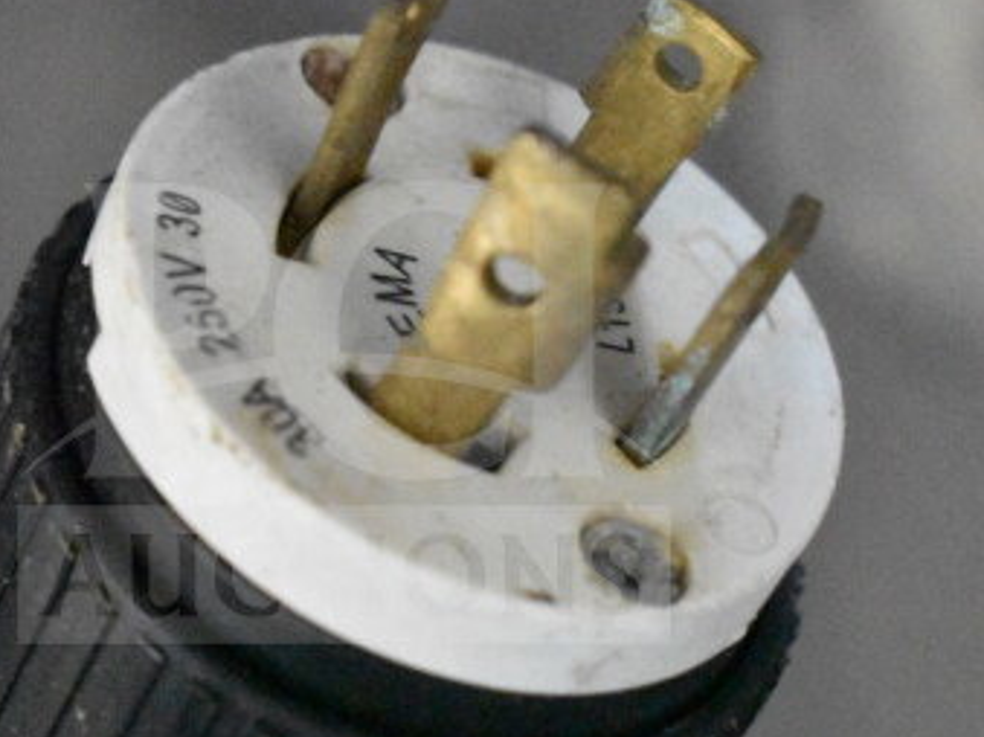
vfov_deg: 10.4
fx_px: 4060
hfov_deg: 13.8
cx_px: 343
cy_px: 413
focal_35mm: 143
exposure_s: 1/60
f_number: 5.6
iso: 25600
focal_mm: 55
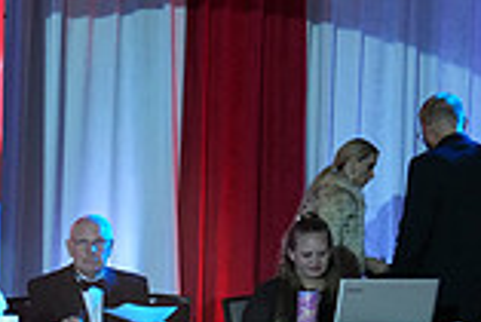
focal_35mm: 111
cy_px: 465
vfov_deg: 11.9
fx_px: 1484
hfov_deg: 16.0
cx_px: -340
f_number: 5
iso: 2500
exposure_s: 1/320
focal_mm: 30
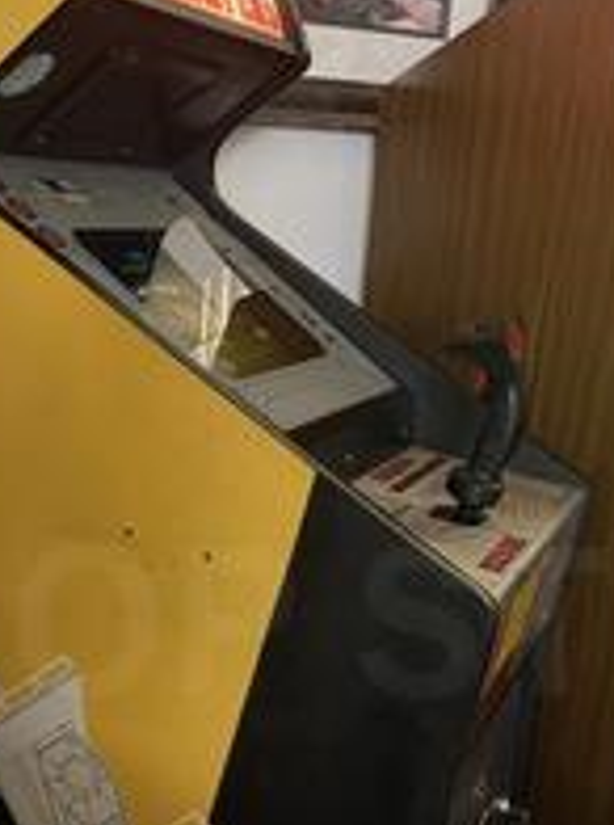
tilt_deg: -18.5
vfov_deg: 38.0
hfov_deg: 29.4
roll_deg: -2.8
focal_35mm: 49
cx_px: 229
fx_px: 1164
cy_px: 619
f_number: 1.78
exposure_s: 1/30
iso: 1000
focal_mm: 6.76
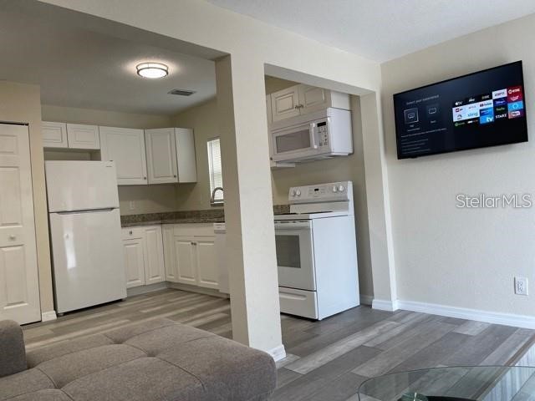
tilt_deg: -0.4
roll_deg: +3.6
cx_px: 268
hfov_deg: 67.3
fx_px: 402
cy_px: 200
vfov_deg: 53.1
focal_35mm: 26
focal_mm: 5.1
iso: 64
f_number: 1.6
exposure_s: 1/120
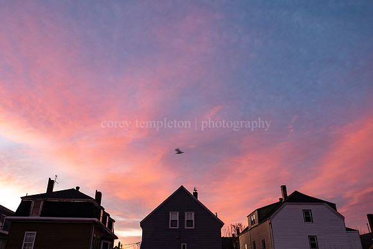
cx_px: 186
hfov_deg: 62.4
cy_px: 124
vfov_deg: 43.9
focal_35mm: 30
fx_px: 308
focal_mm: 24
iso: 1000
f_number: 8
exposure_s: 1/50
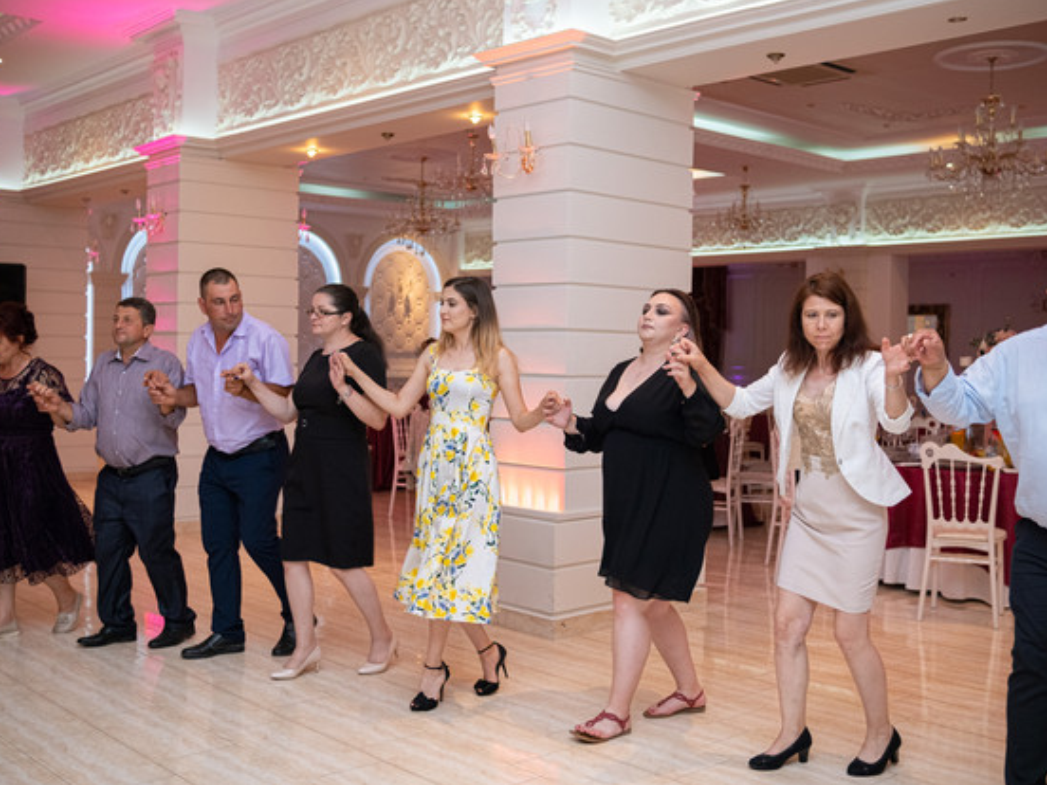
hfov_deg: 47.9
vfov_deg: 36.8
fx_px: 1180
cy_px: 384
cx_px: 503
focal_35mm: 39
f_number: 2
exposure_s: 1/125
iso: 640
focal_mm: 23
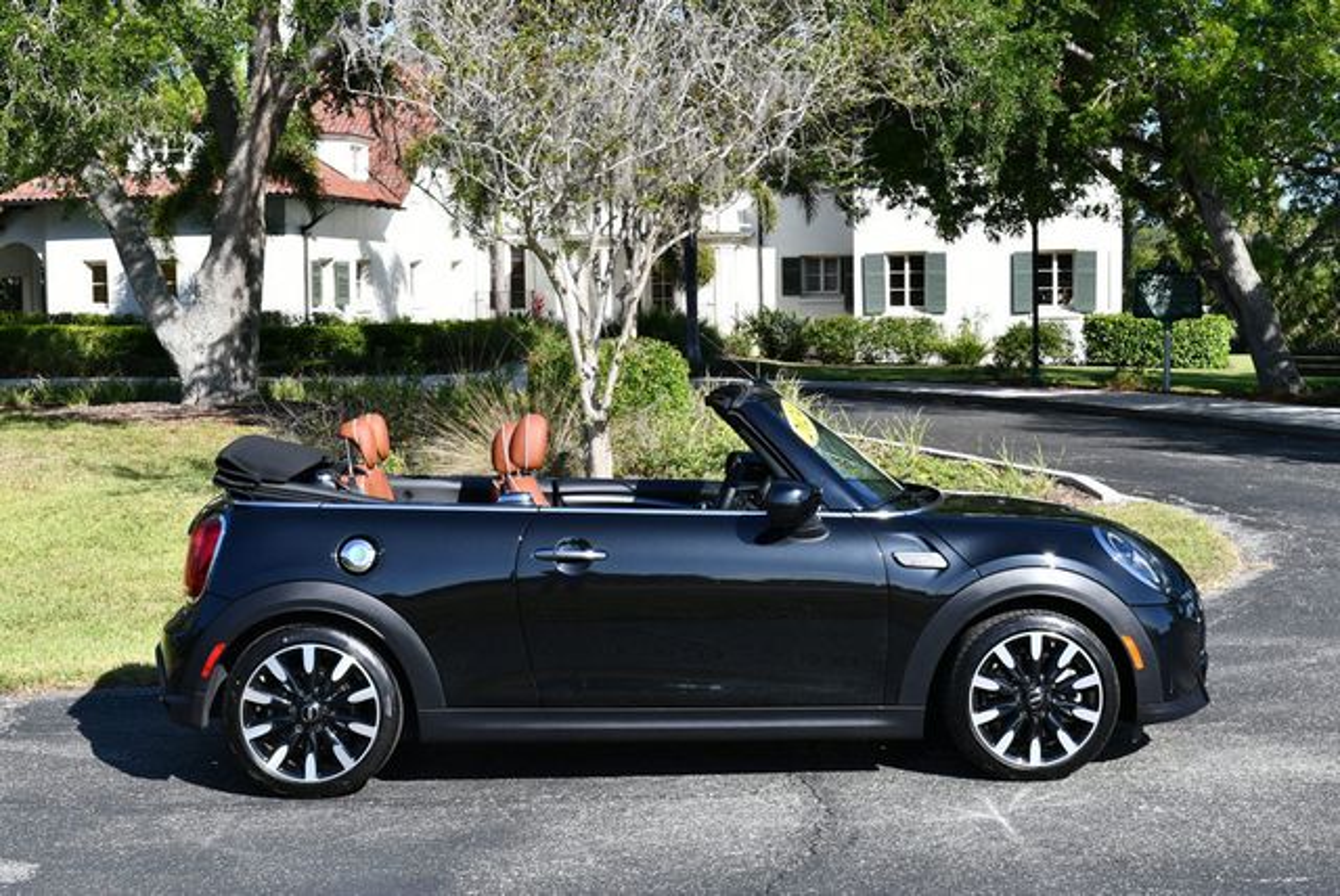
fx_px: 2086
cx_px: 670
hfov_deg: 35.6
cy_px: 448
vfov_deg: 24.2
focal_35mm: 56
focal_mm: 28
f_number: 8
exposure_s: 1/250
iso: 160
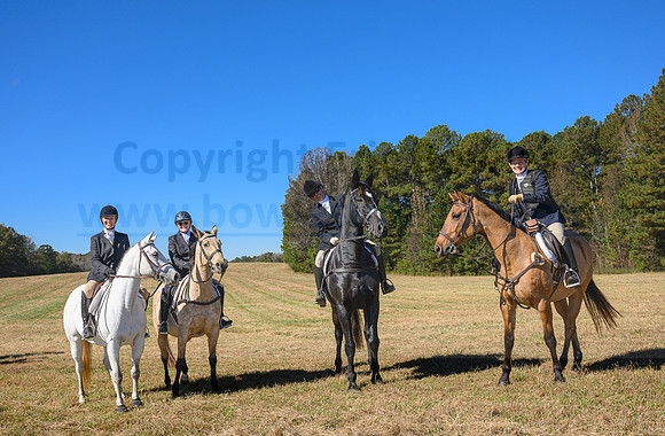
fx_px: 644
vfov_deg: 37.4
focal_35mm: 35
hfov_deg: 54.6
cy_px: 224
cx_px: 317
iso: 64
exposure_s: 1/500
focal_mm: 27.5
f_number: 4
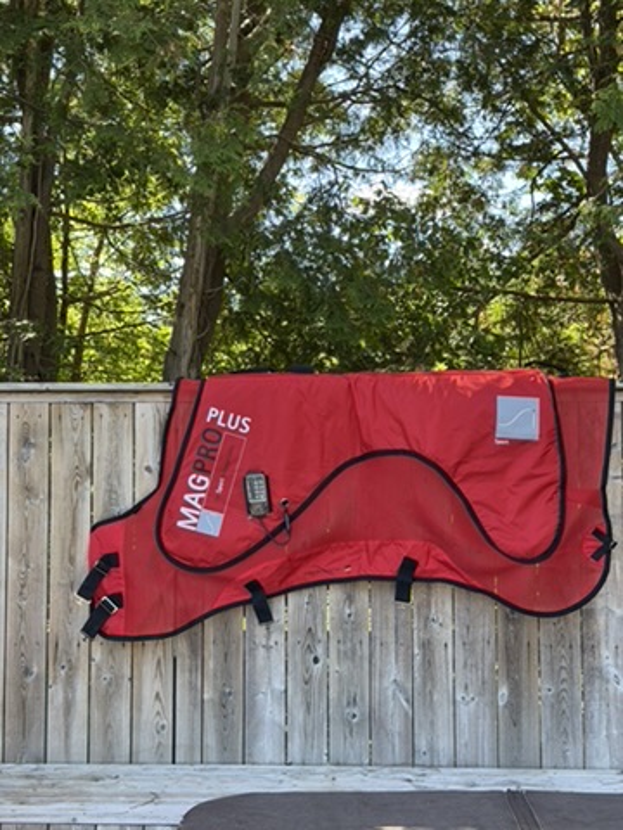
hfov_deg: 30.3
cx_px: 312
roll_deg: +0.0
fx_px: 1152
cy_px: 415
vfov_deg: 39.7
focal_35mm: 48
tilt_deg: +0.6
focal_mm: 6.76
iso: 64
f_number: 1.78
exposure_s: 1/171
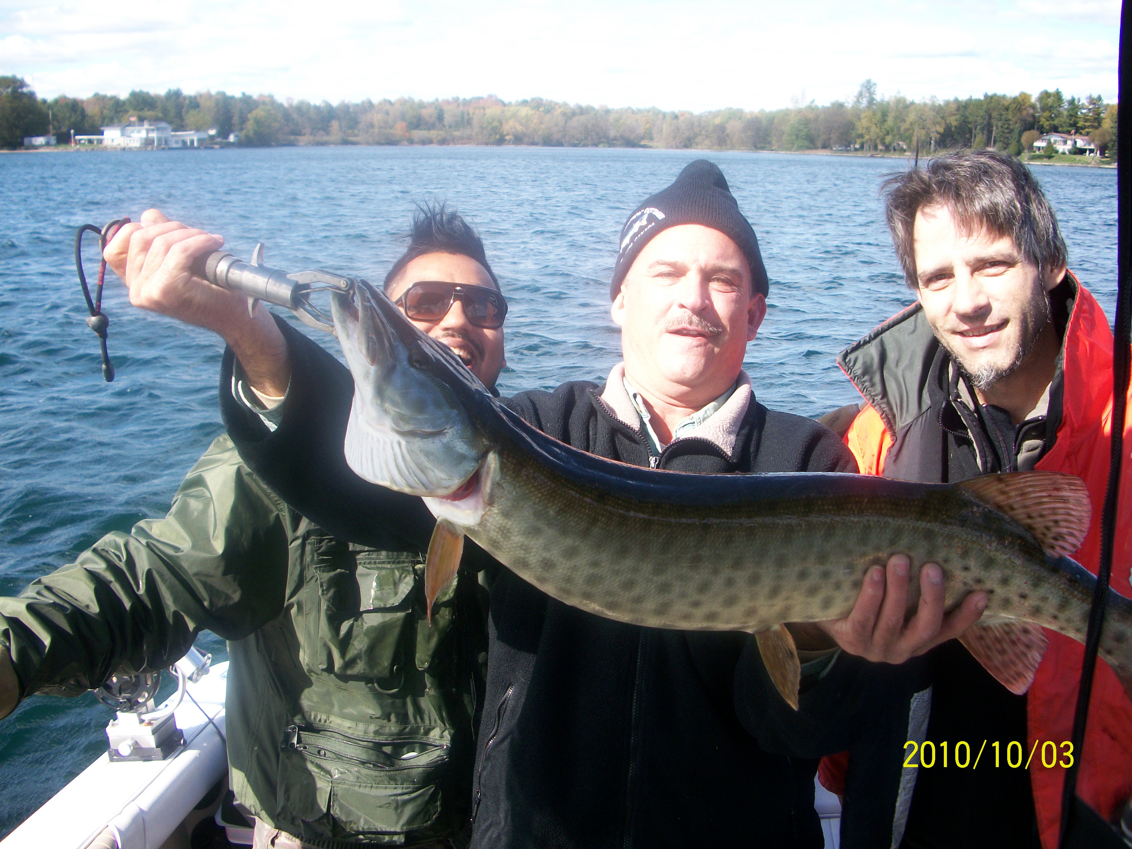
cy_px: 424
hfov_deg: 52.6
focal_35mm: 35
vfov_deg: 40.7
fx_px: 1145
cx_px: 566
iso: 80
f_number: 3.1
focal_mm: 6.3
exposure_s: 1/400
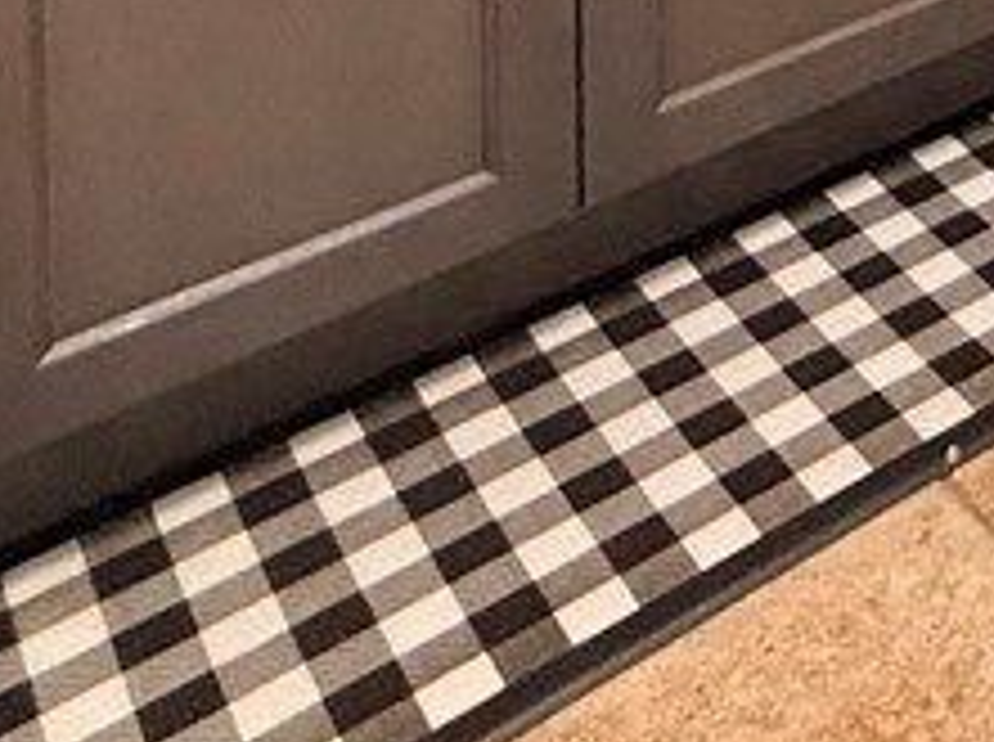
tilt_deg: -2.1
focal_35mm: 65
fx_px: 1863
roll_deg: -1.3
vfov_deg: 15.7
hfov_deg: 21.1
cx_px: 1750
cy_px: -890
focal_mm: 2.22
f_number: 2.2
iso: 250
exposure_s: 1/99
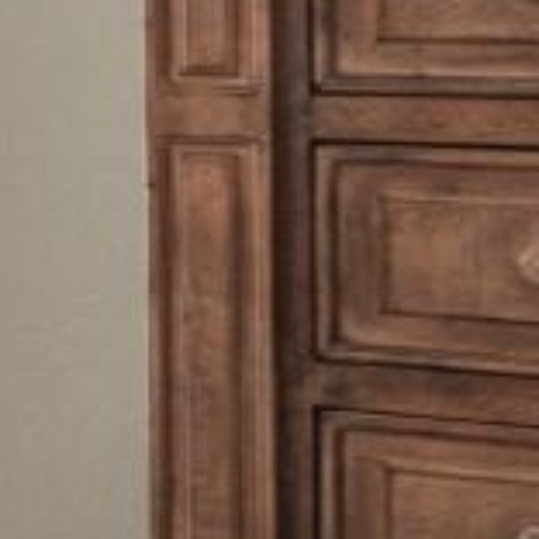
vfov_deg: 13.0
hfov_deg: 7.6
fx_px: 2325
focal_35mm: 132
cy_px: -52
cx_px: -1745
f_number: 4.5
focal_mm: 10
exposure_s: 1/25
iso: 100
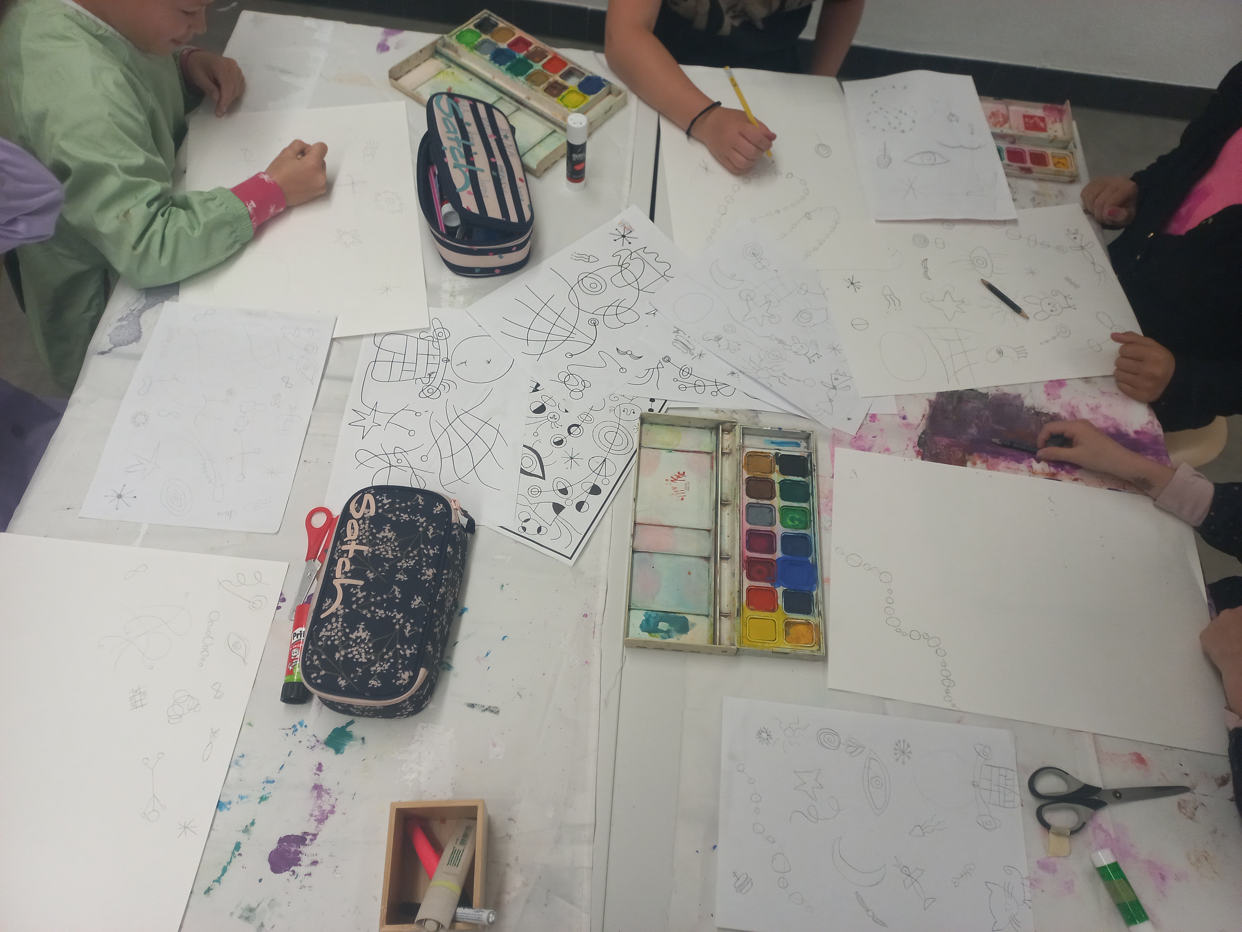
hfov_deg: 69.4
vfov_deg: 54.9
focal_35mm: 25
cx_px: 621
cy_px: 466
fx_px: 897
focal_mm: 4.6
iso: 160
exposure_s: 1/50
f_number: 1.8
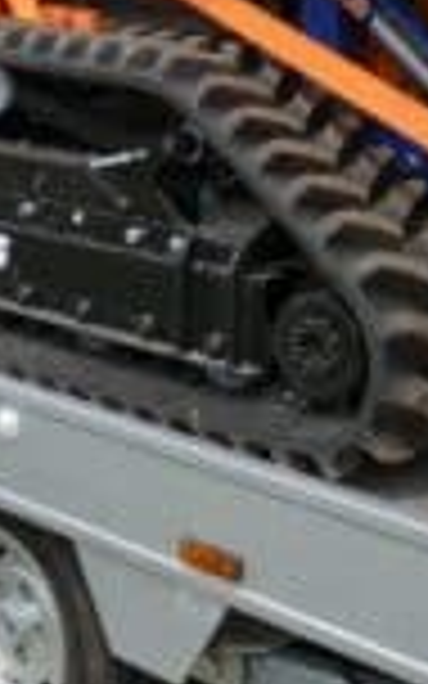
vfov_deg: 23.0
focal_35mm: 86
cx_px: -126
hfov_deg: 14.6
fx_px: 1605
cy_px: -25
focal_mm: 9.12
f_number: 6.3
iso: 125
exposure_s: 1/500
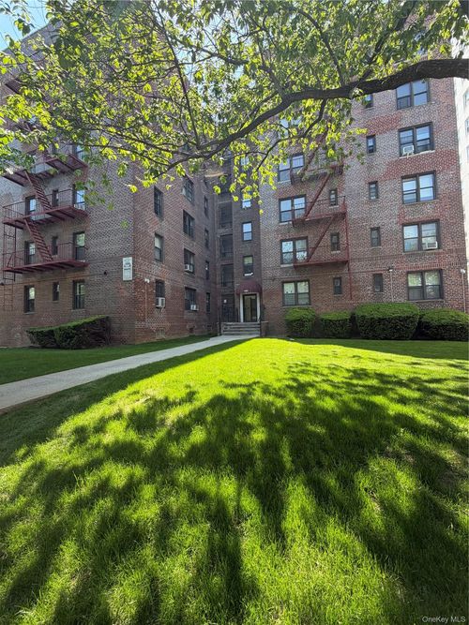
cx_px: 234
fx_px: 253
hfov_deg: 85.7
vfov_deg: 102.1
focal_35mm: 14
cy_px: 312
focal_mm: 2.22
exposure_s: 1/198
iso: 40
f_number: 2.2
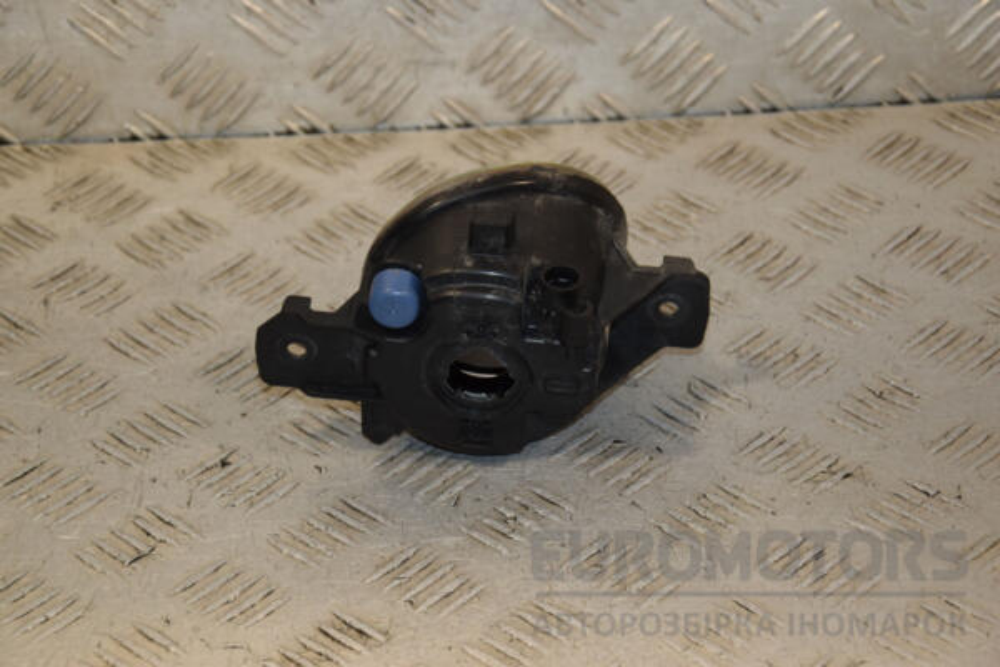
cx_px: 500
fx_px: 3125
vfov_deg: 12.2
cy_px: 334
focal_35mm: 112
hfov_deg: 18.2
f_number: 6.3
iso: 800
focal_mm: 75
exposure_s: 1/200
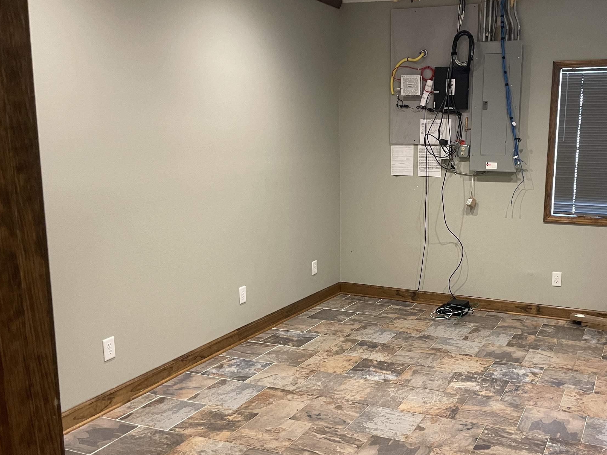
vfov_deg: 39.6
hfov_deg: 50.5
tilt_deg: -9.5
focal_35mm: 36
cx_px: 403
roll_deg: +0.0
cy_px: 248
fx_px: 631
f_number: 1.6
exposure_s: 1/60
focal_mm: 4.2
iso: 250
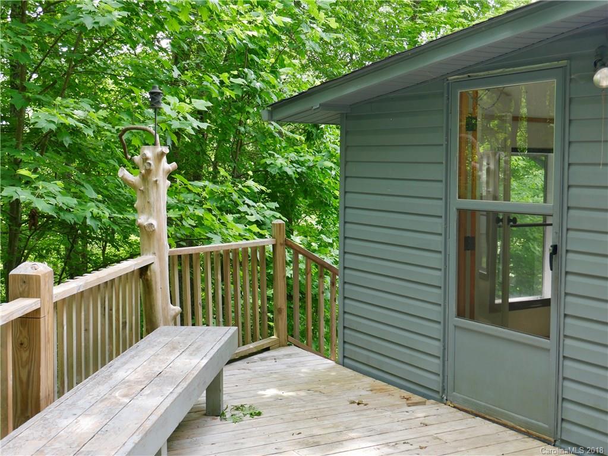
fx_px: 843
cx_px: 304
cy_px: 228
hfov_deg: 39.6
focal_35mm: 48
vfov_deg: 30.3
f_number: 5.2
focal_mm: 24
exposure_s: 1/80
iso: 200
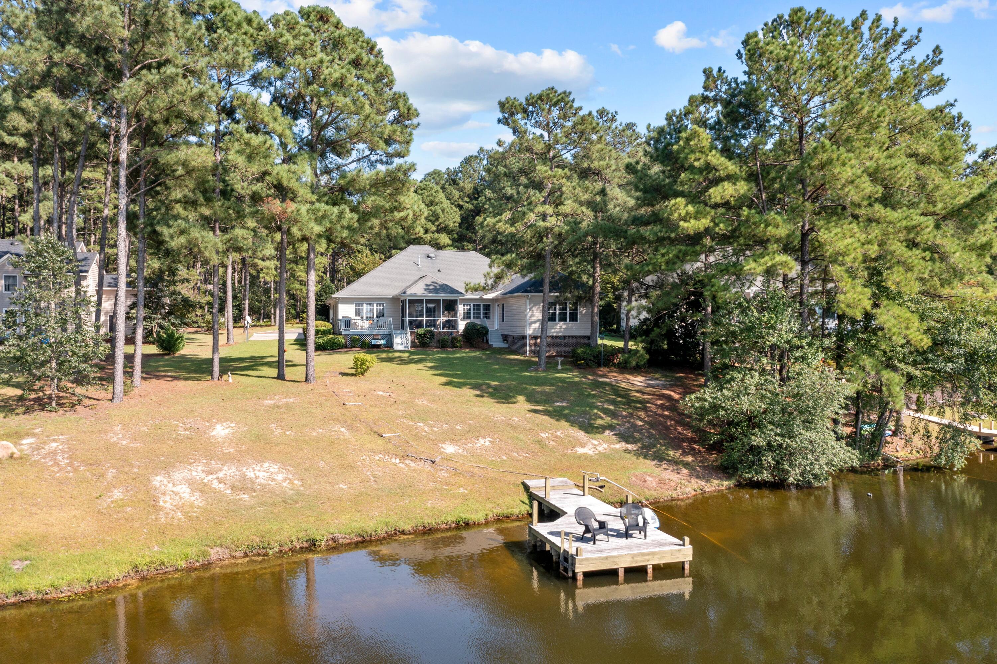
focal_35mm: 28
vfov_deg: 46.4
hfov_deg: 65.5
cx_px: 498
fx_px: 775
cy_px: 332
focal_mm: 10.26
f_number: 5
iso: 100
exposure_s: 1/320
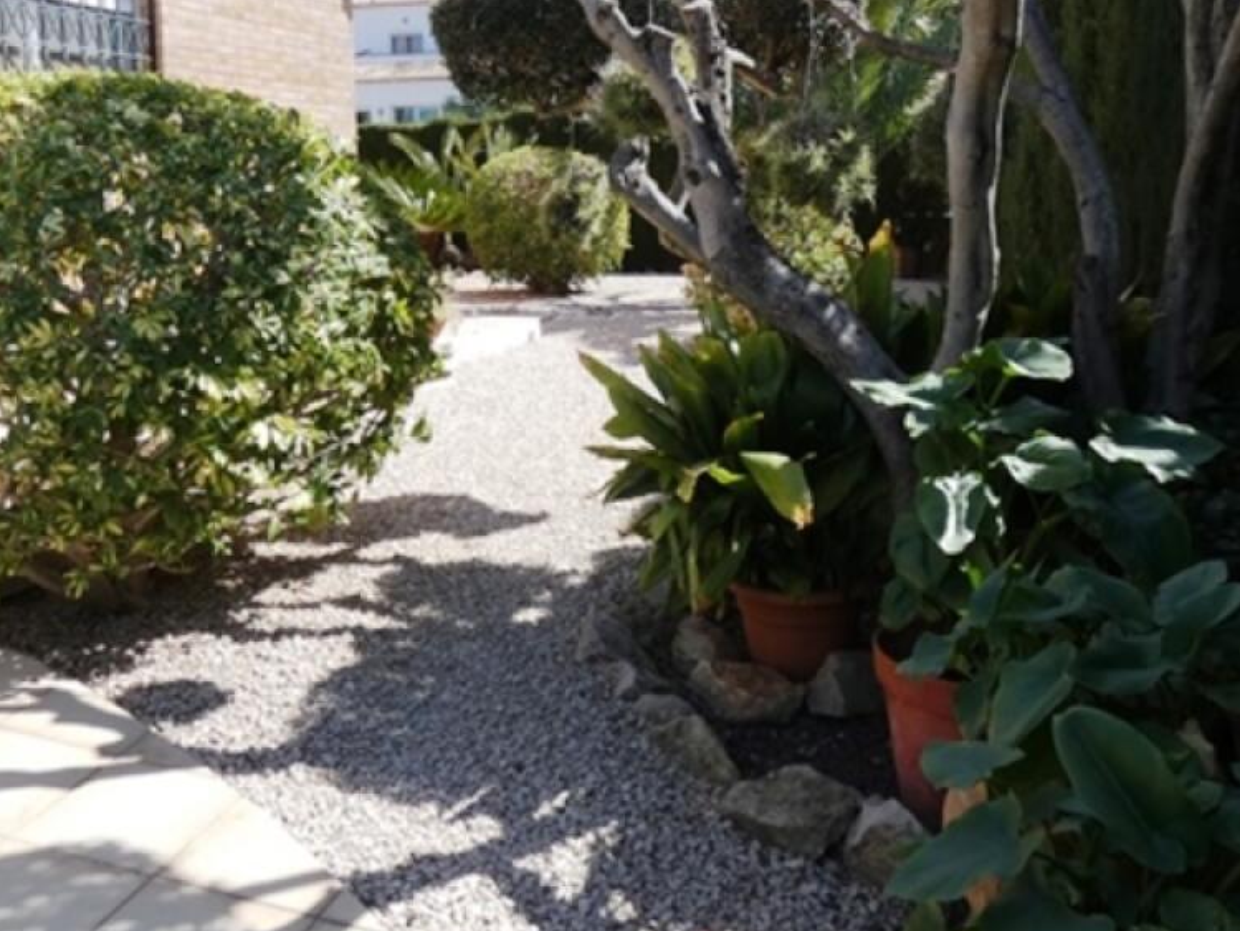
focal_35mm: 32
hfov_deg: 56.7
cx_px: 565
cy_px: 394
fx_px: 1147
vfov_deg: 44.0
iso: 80
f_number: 2.8
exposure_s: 1/1000
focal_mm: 3.6
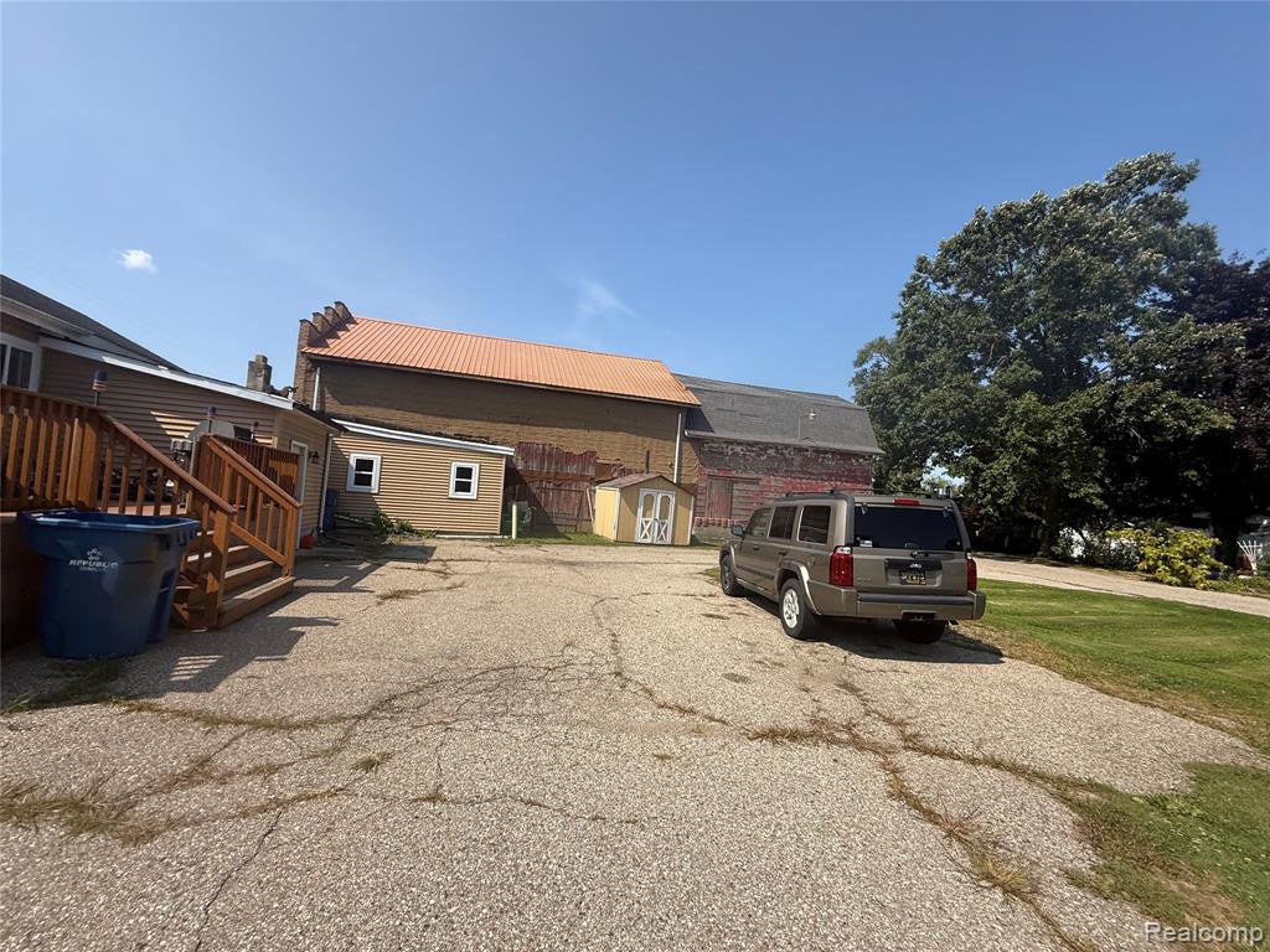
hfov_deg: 102.1
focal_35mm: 14
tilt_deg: -3.2
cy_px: 476
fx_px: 514
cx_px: 635
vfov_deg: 85.7
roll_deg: -6.0
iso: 50
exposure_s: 1/1848
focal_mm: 2.22
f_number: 2.2
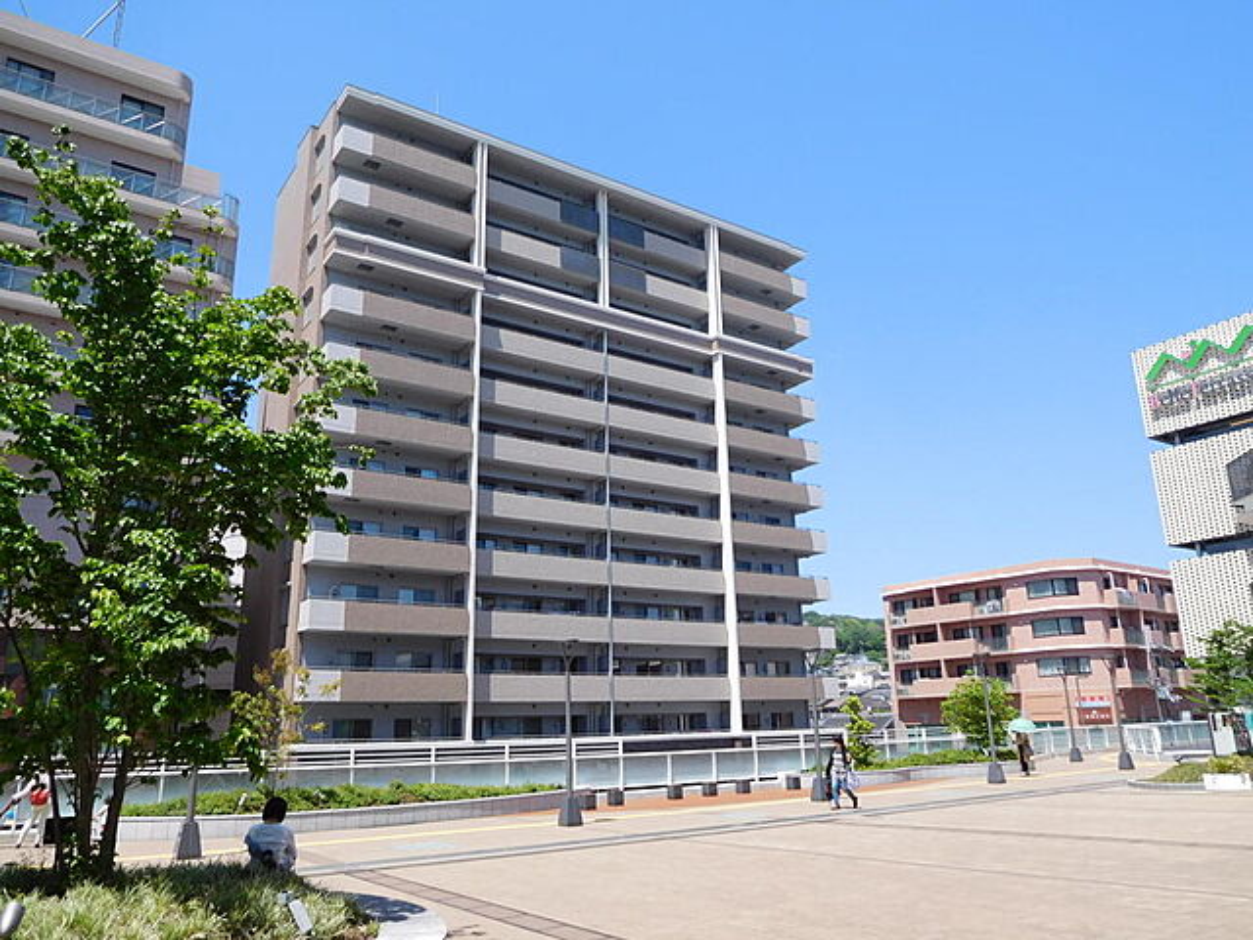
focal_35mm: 25
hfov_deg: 69.4
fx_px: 905
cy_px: 470
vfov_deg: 54.9
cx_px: 626
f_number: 3.4
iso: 125
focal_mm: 4.5
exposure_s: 1/1000
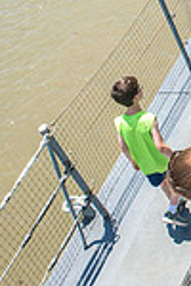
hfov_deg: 17.4
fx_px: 573
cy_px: 34
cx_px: 269
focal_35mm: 72
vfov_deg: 27.2
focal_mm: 24
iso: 2500
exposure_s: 1/1000
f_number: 16
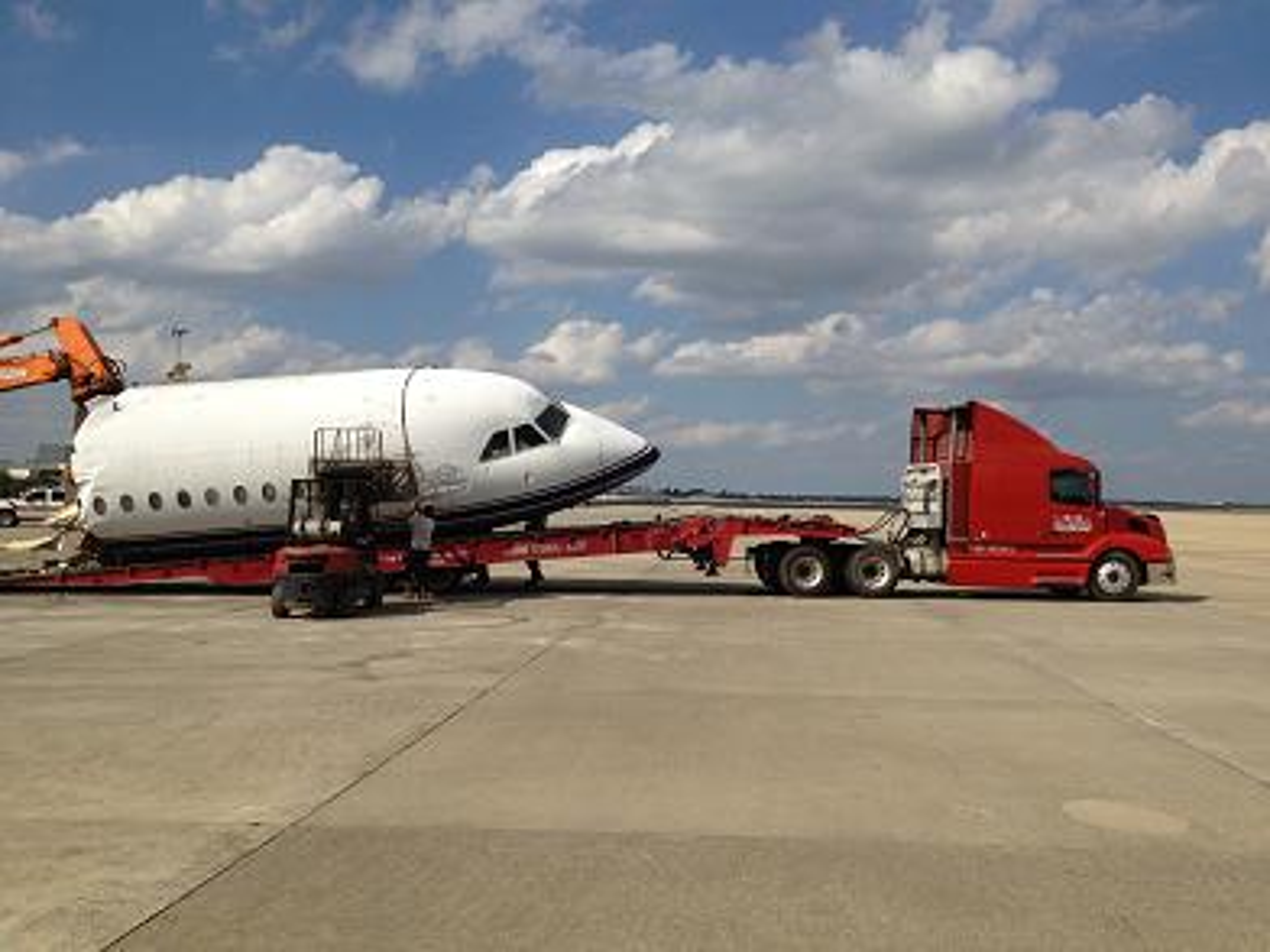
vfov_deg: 40.7
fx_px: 1284
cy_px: 476
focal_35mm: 35
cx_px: 635
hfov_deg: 52.6
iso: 50
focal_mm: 4.28
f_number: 2.4
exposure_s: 1/3460
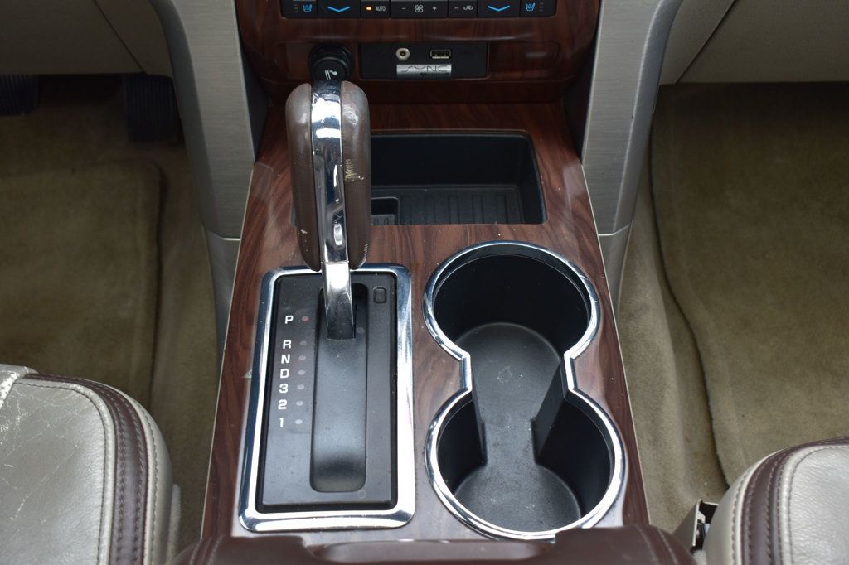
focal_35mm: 45
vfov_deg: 29.8
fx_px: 1061
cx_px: 424
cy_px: 282
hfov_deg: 43.6
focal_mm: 30
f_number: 7.1
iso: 400
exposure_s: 1/40
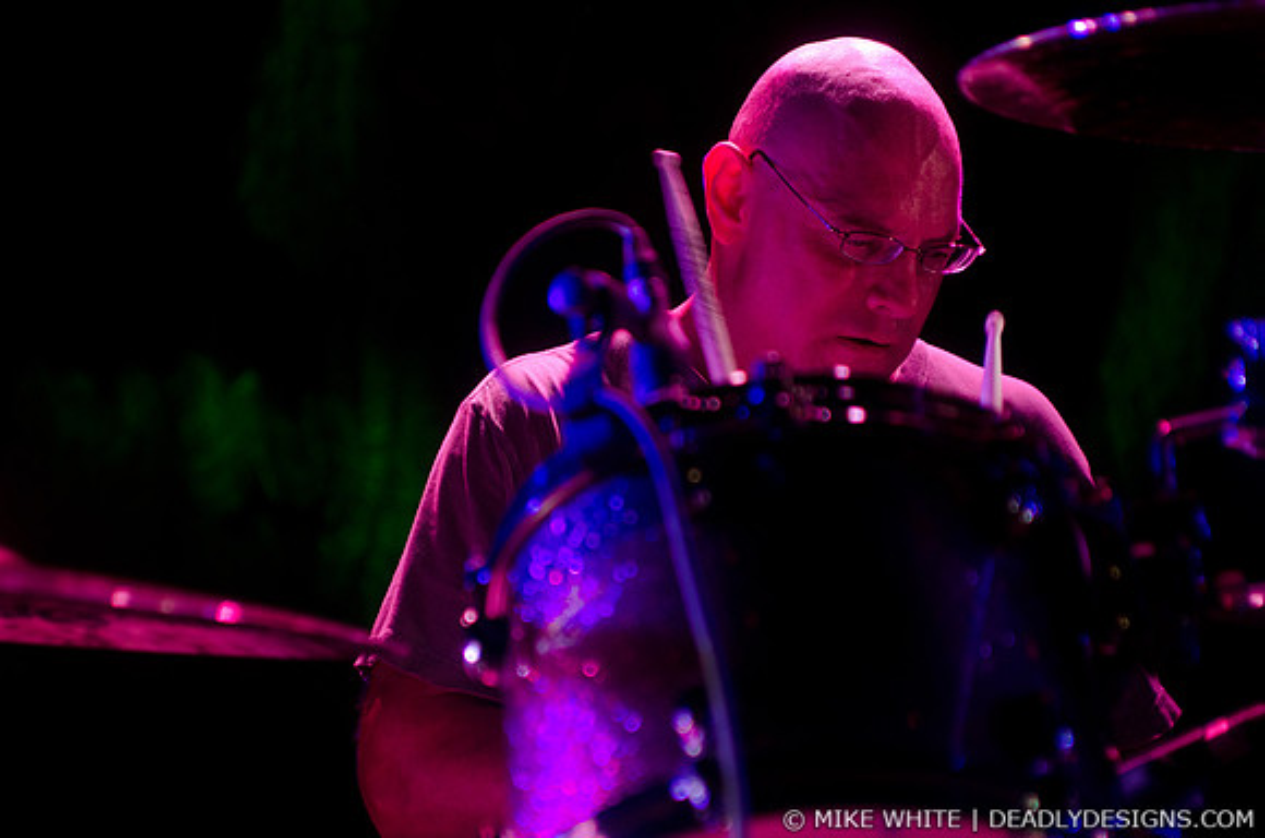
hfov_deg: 19.5
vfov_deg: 13.0
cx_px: 632
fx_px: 3681
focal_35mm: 105
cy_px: 419
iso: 1000
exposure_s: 1/320
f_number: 2.8
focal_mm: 70
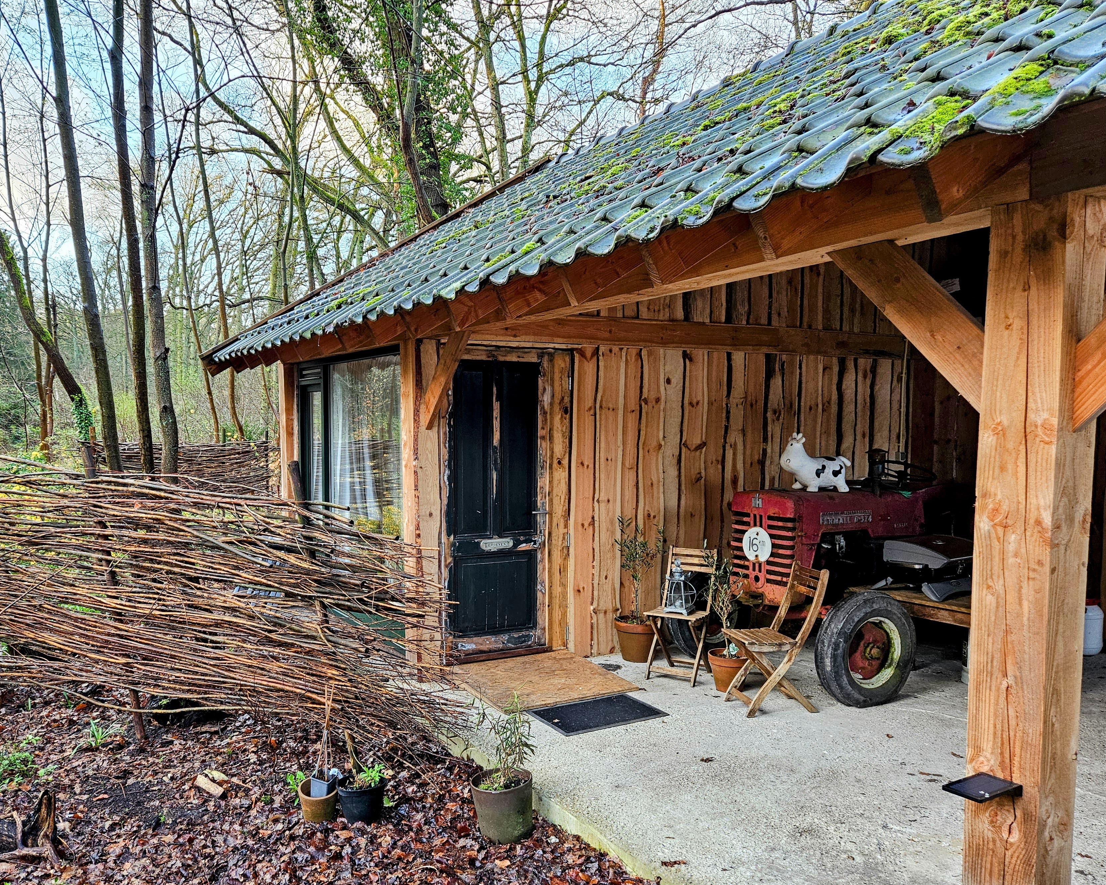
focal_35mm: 27
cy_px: 496
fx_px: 884
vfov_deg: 53.0
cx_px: 467
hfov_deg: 63.7
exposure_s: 1/100
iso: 125
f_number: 1.8
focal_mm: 5.4
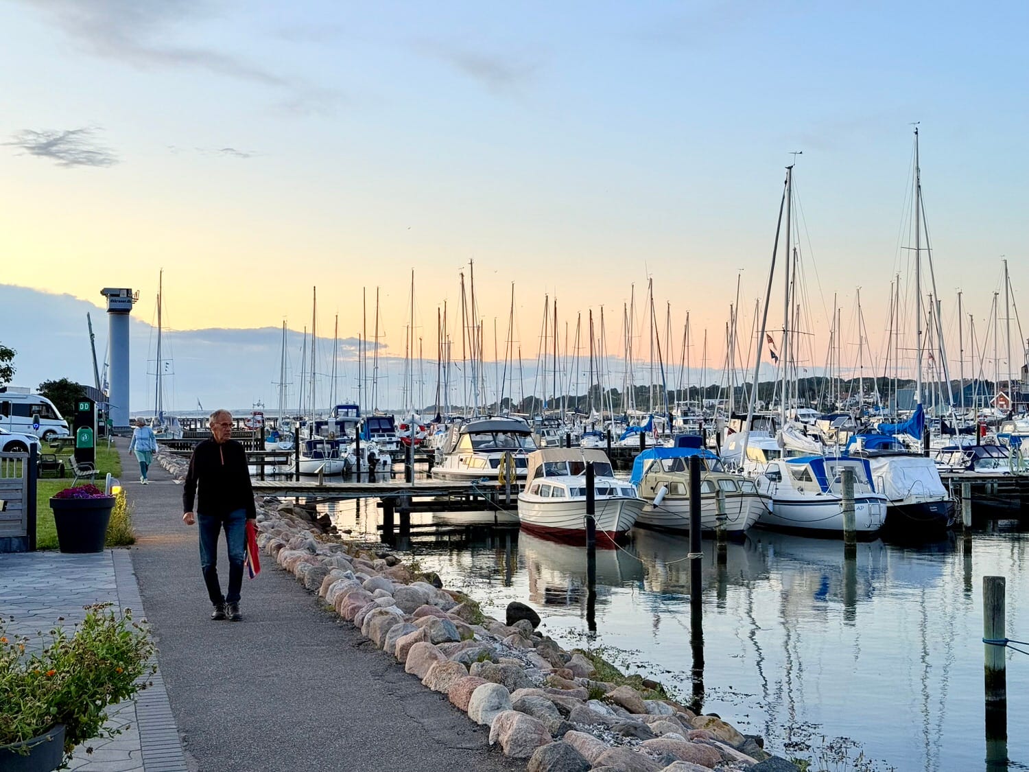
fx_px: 1427
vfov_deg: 30.3
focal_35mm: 48
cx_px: 514
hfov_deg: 39.7
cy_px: 386
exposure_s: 1/100
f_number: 1.78
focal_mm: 6.76
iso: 50
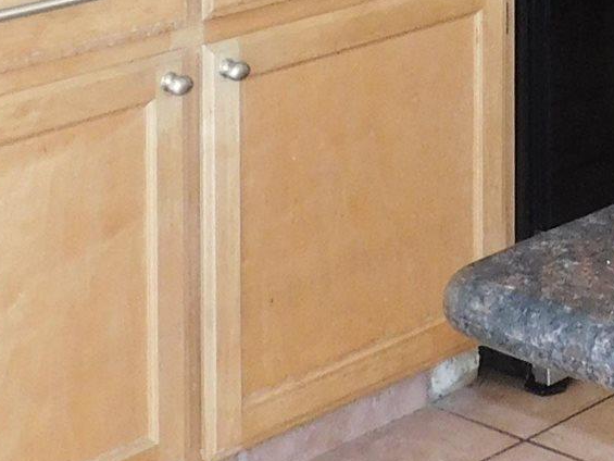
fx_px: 2218
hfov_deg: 14.9
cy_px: -578
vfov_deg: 10.5
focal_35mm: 125
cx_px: 838
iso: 220
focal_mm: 4
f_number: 3
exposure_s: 1/30
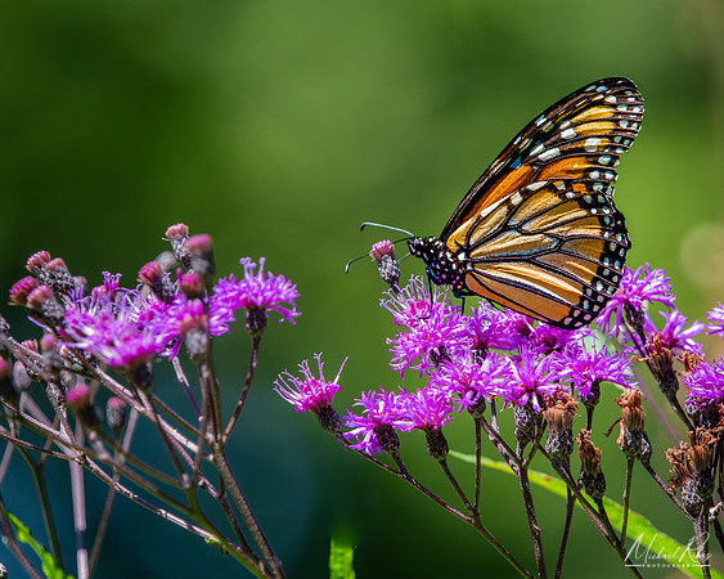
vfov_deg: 2.4
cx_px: 479
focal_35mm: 651
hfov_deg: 3.0
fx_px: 13955
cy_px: 240
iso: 200
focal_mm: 400
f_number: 8
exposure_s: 1/180
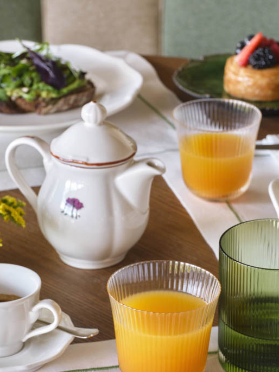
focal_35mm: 149
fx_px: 1602
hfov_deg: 10.0
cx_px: 128
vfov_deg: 13.2
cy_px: 259
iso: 400
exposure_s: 1/1.59
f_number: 16
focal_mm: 100
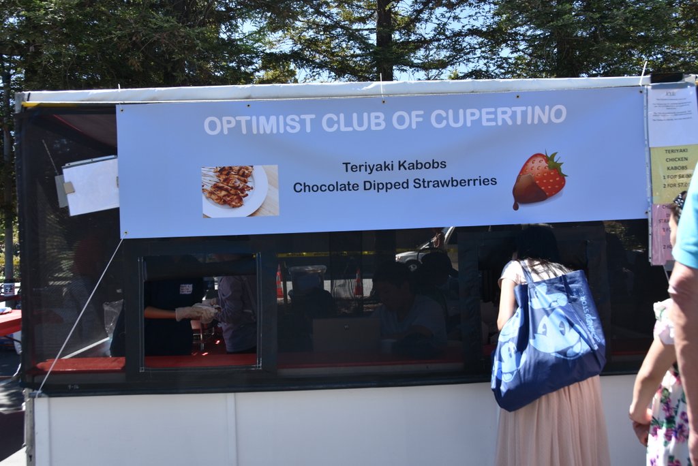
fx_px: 640
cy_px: 233
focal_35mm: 33
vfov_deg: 40.0
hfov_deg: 57.2
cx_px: 349
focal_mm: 22
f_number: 5.6
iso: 160
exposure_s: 1/400
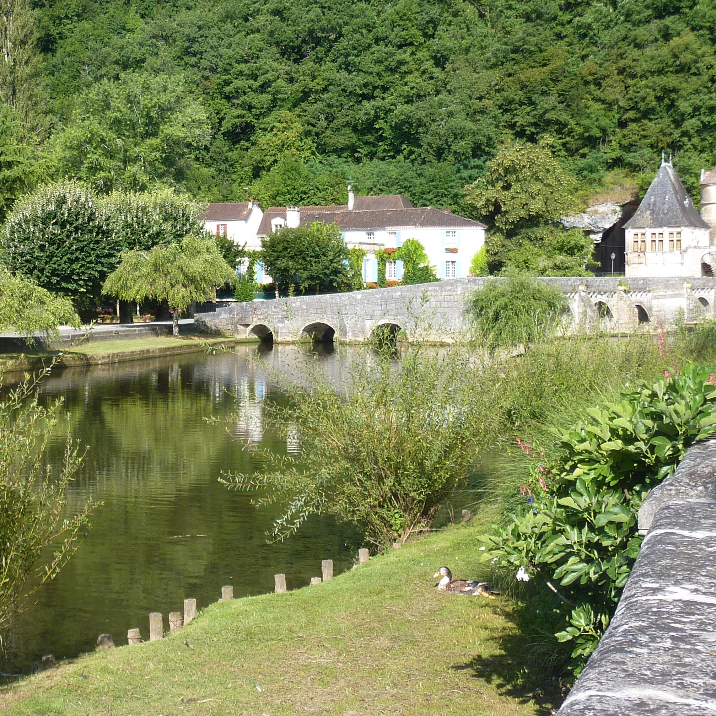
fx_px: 1498
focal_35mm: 64
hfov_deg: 26.5
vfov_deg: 26.9
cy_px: 323
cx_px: 157
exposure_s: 1/320
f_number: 4
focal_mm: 6.5
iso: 80
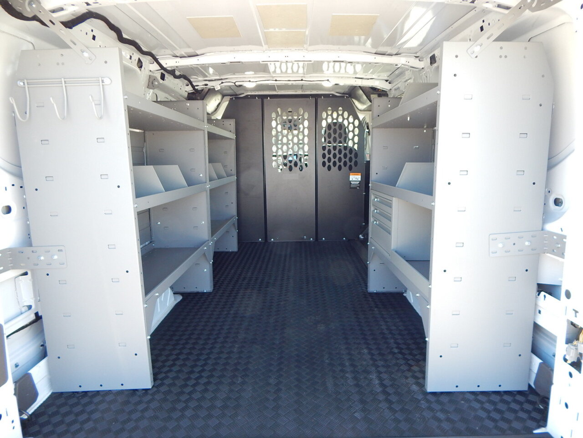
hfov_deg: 76.4
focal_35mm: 22
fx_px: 371
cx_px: 292
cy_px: 219
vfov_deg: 61.1
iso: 125
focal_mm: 4
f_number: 3
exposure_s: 1/60
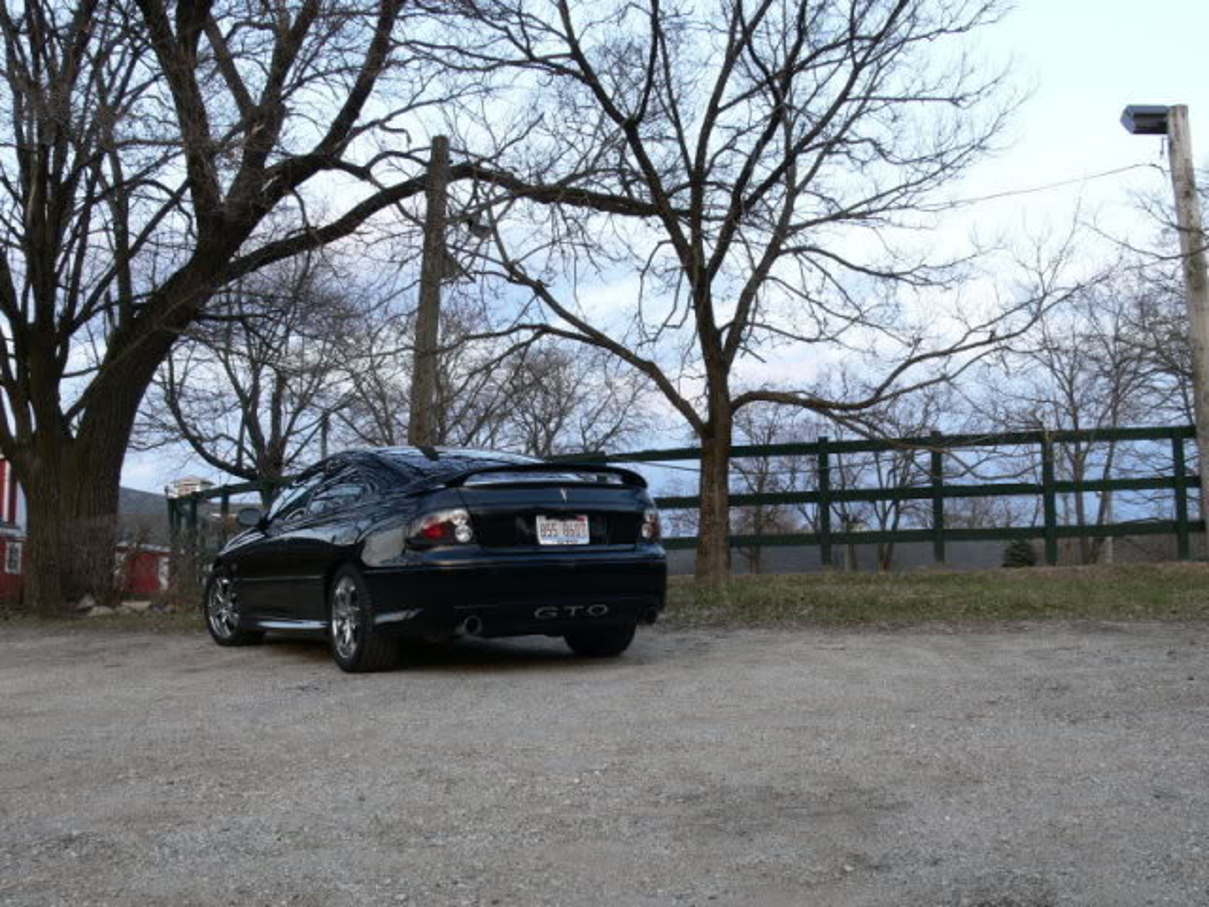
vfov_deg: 40.7
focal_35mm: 35
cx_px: 604
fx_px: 1222
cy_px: 454
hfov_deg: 52.6
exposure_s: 1/8
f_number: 6.3
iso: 80
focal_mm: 7.4
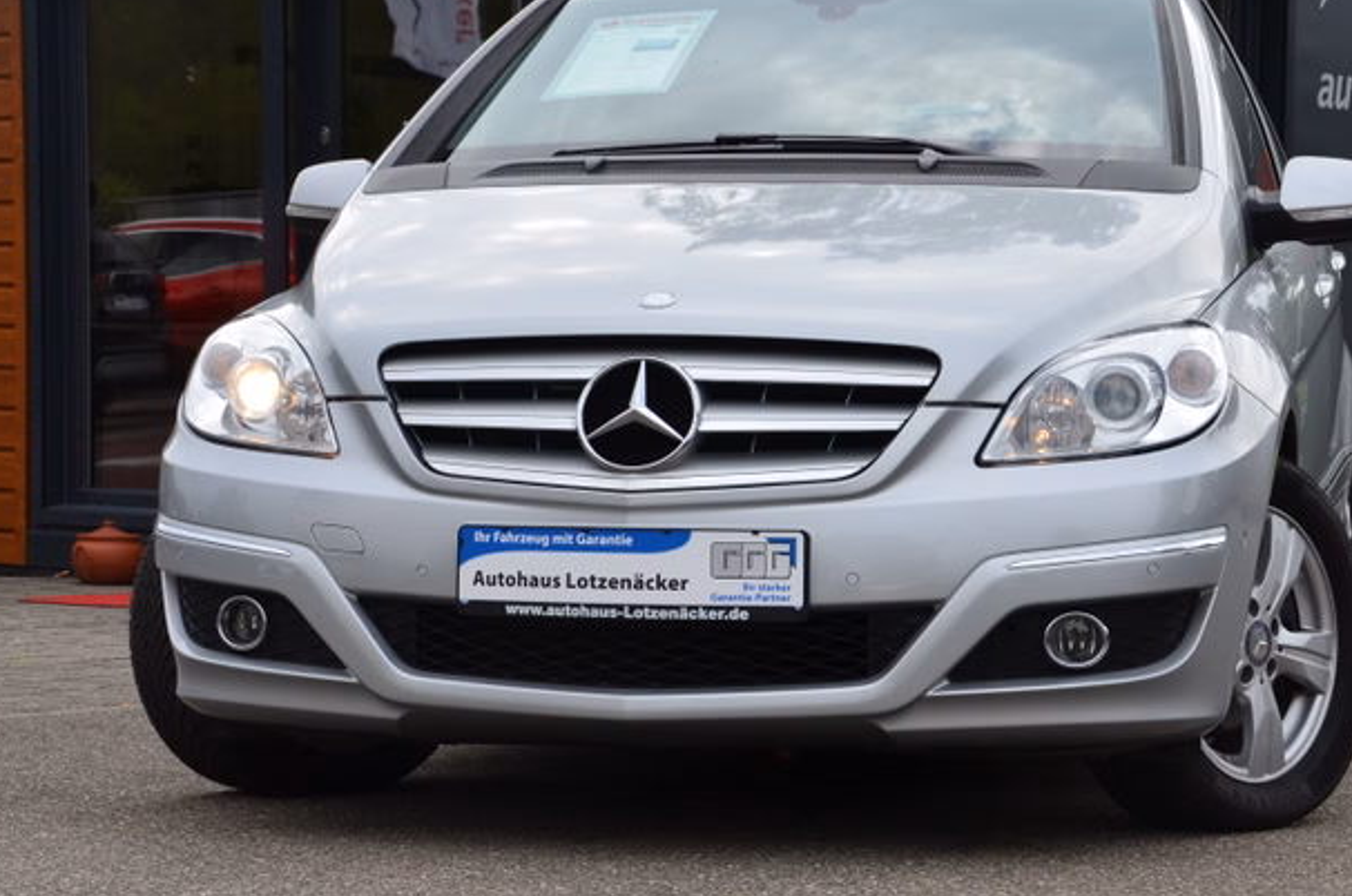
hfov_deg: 20.6
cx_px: 790
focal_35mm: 99
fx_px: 3712
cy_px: 473
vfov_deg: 13.8
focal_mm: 50
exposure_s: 1/125
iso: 160
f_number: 11
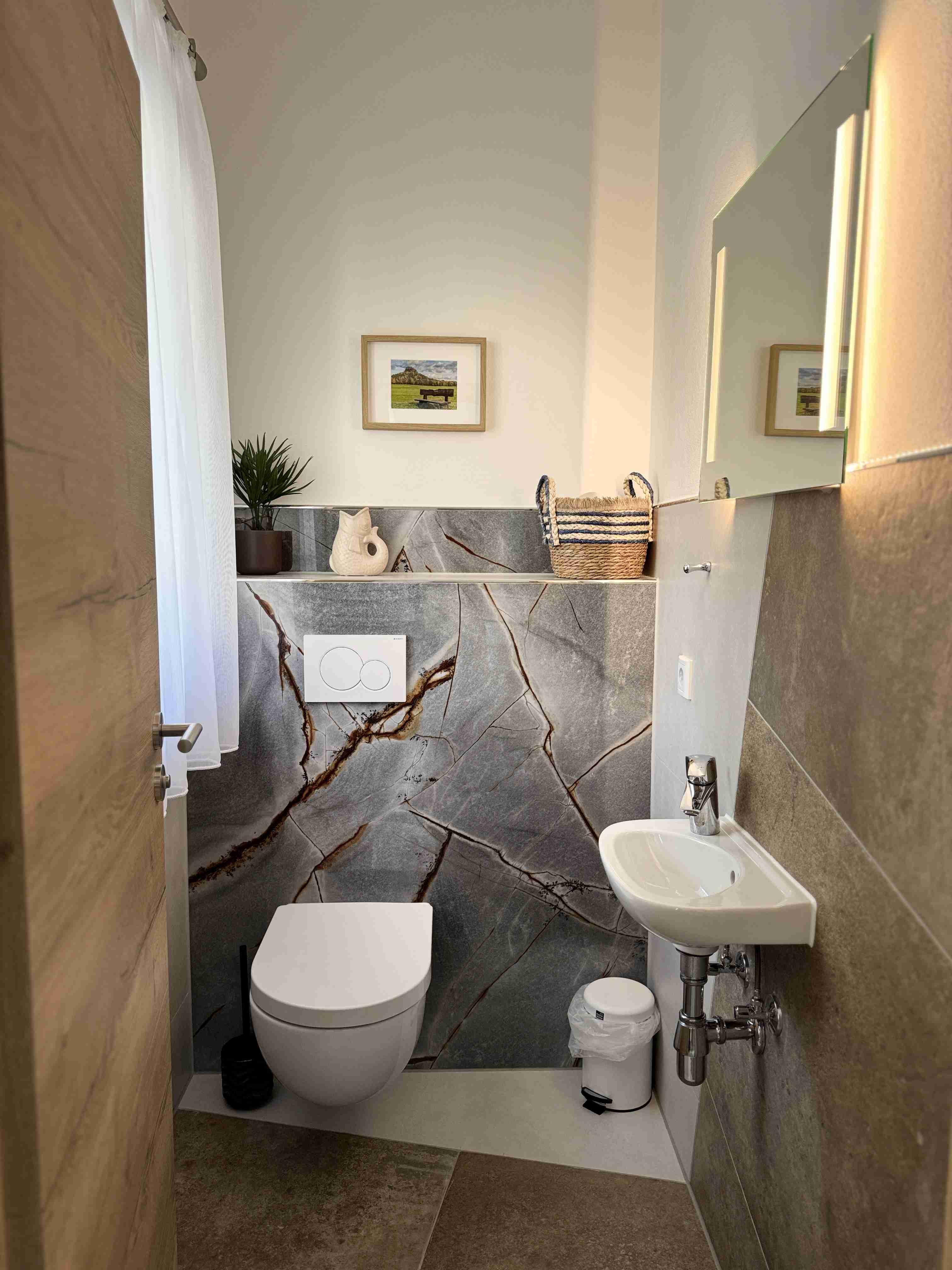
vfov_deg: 71.6
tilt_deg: -6.0
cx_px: 476
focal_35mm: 24
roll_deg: +0.2
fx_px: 880
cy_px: 635
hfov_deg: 56.8
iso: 125
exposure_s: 1/121
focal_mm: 6.76
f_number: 1.78
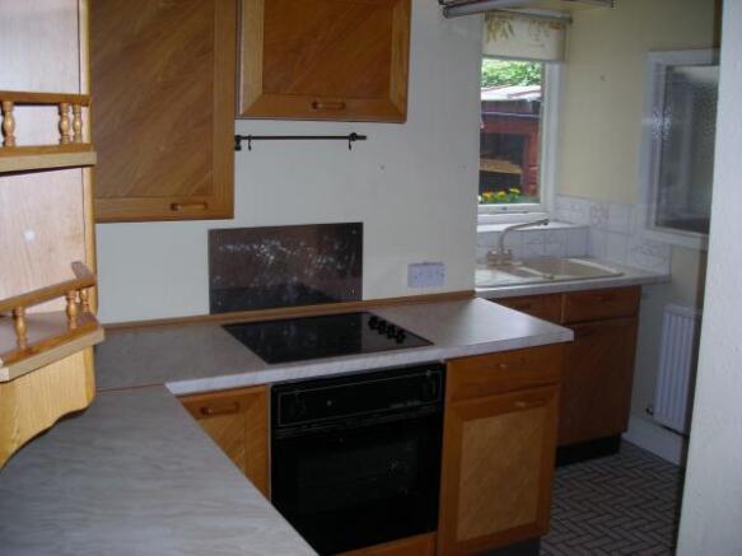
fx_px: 814
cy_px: 278
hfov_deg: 49.0
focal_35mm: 38
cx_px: 371
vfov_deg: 37.7
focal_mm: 6.3
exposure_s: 1/60.1
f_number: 3.2
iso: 57
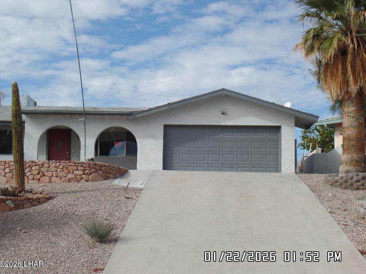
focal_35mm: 79
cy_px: 138
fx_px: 835
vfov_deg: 18.7
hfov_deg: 24.7
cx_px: 182
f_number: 3.8
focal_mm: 13.9
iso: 80
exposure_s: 1/1000
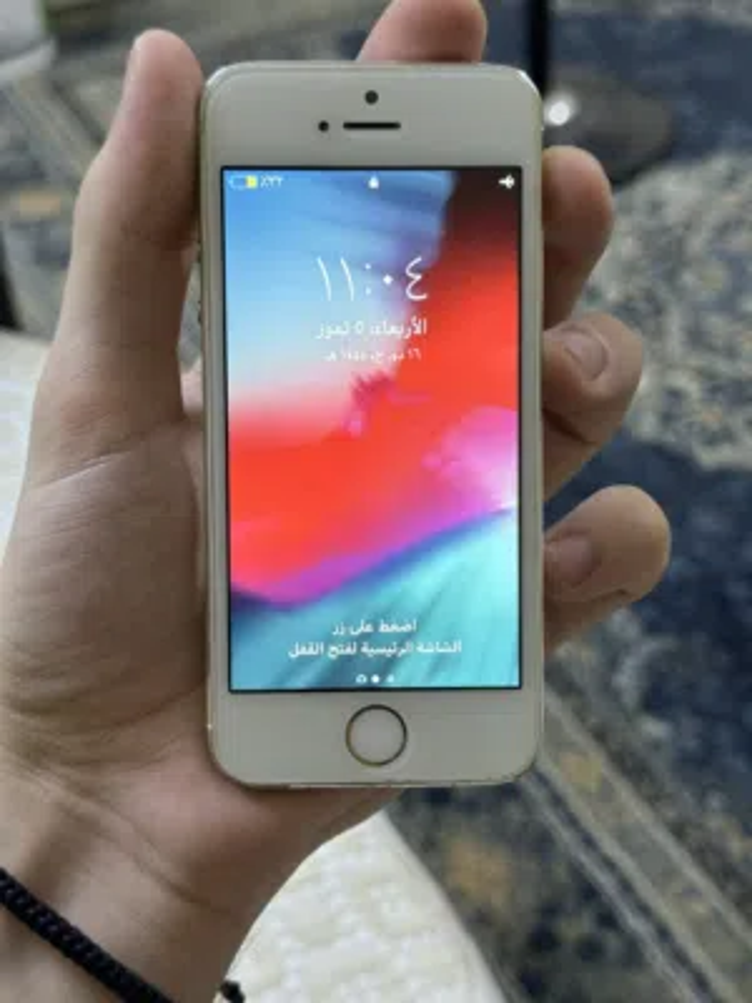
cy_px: 502
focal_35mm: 48
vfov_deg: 39.7
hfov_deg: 30.3
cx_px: 376
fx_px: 1390
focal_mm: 6.86
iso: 125
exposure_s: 1/50
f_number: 1.78
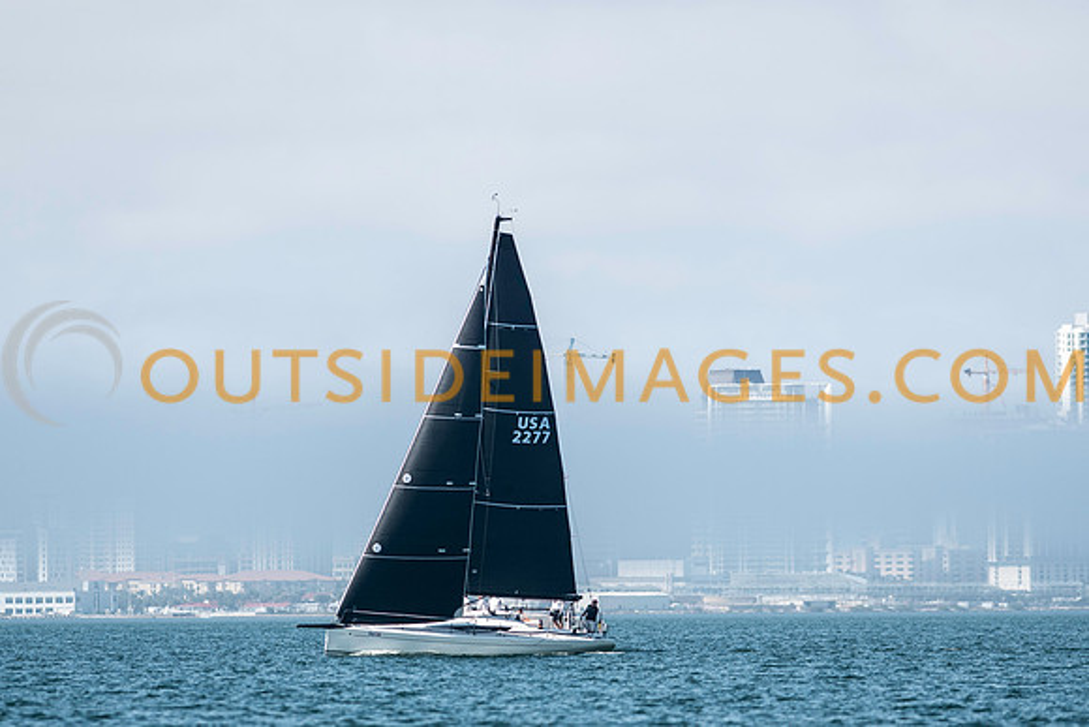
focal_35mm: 519
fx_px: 15697
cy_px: 419
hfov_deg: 4.0
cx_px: 544
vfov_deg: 2.7
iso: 200
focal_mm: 300
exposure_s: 1/2500
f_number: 5
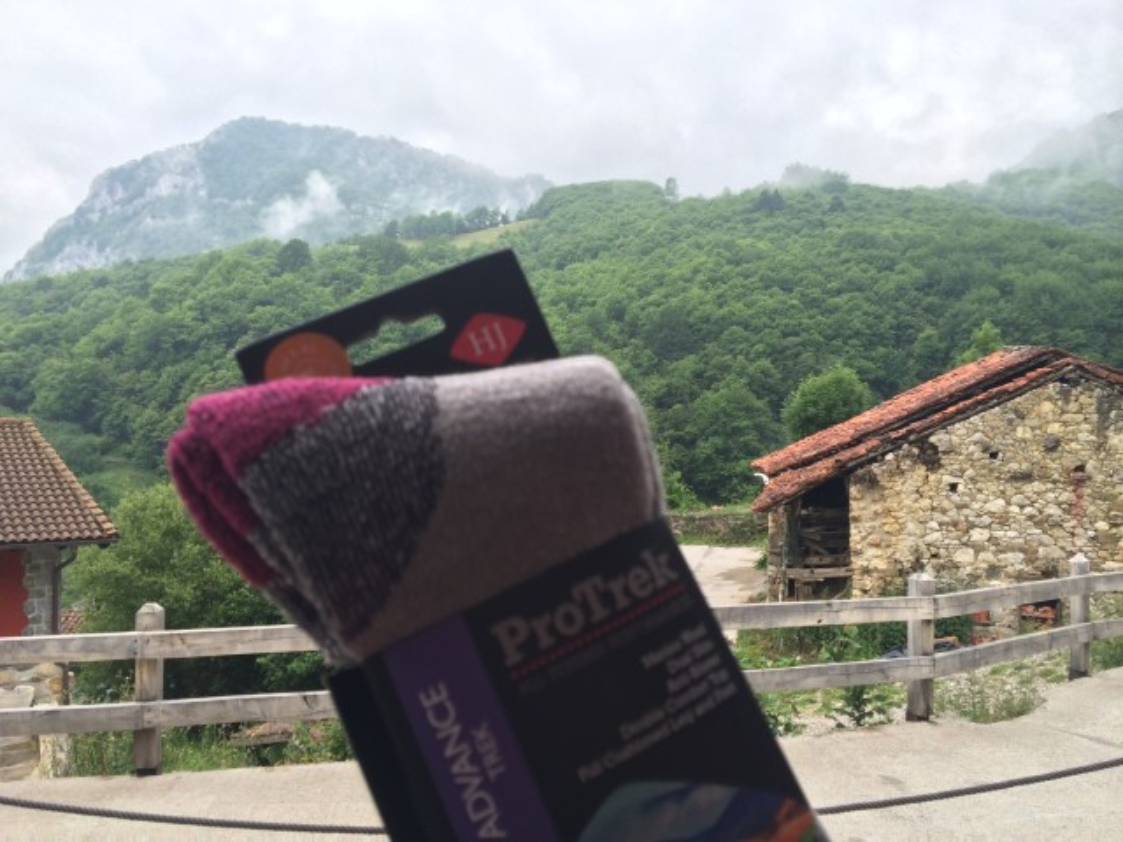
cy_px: 421
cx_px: 562
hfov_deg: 60.0
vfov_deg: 46.8
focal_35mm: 30
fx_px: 973
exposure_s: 1/154
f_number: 2.2
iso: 32
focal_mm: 4.12
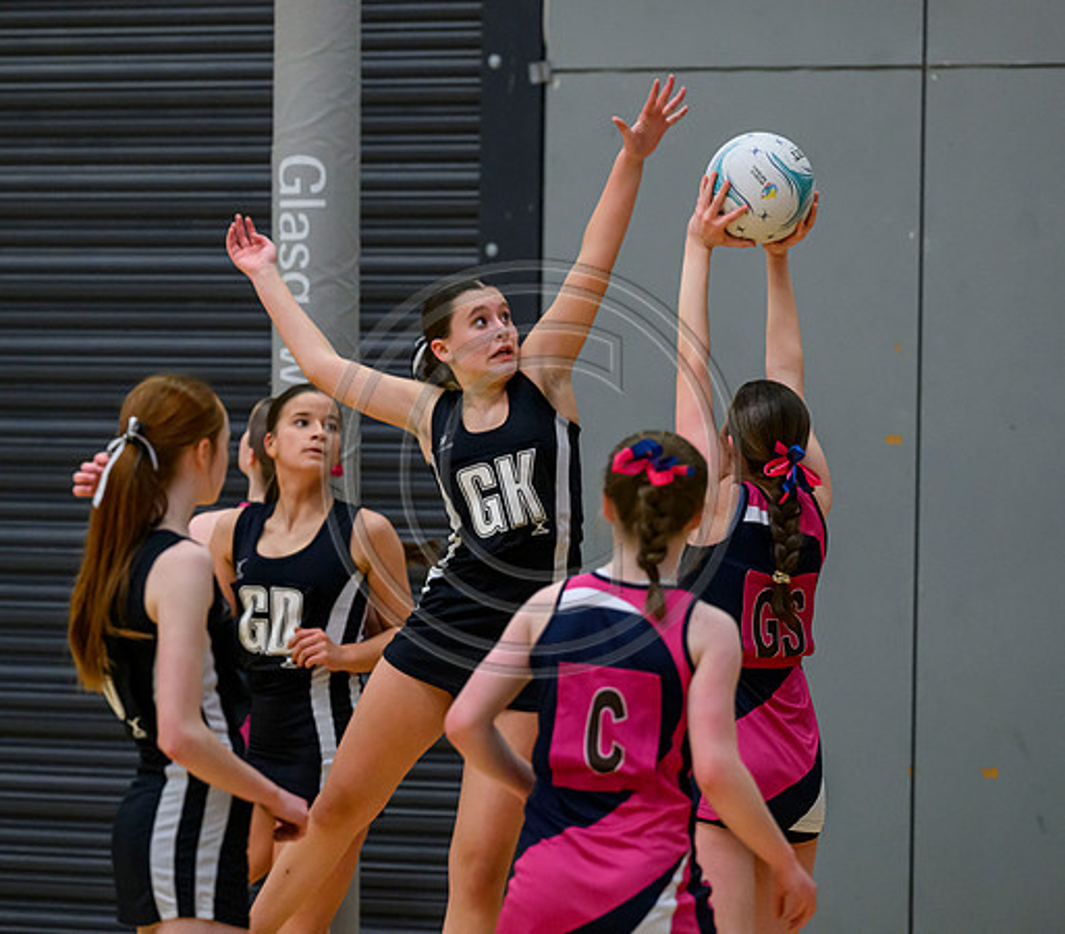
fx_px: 8380
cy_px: 431
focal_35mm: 256
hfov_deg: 7.3
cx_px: 486
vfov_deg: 6.4
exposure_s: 1/1000
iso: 6400
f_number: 3.5
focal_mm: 200
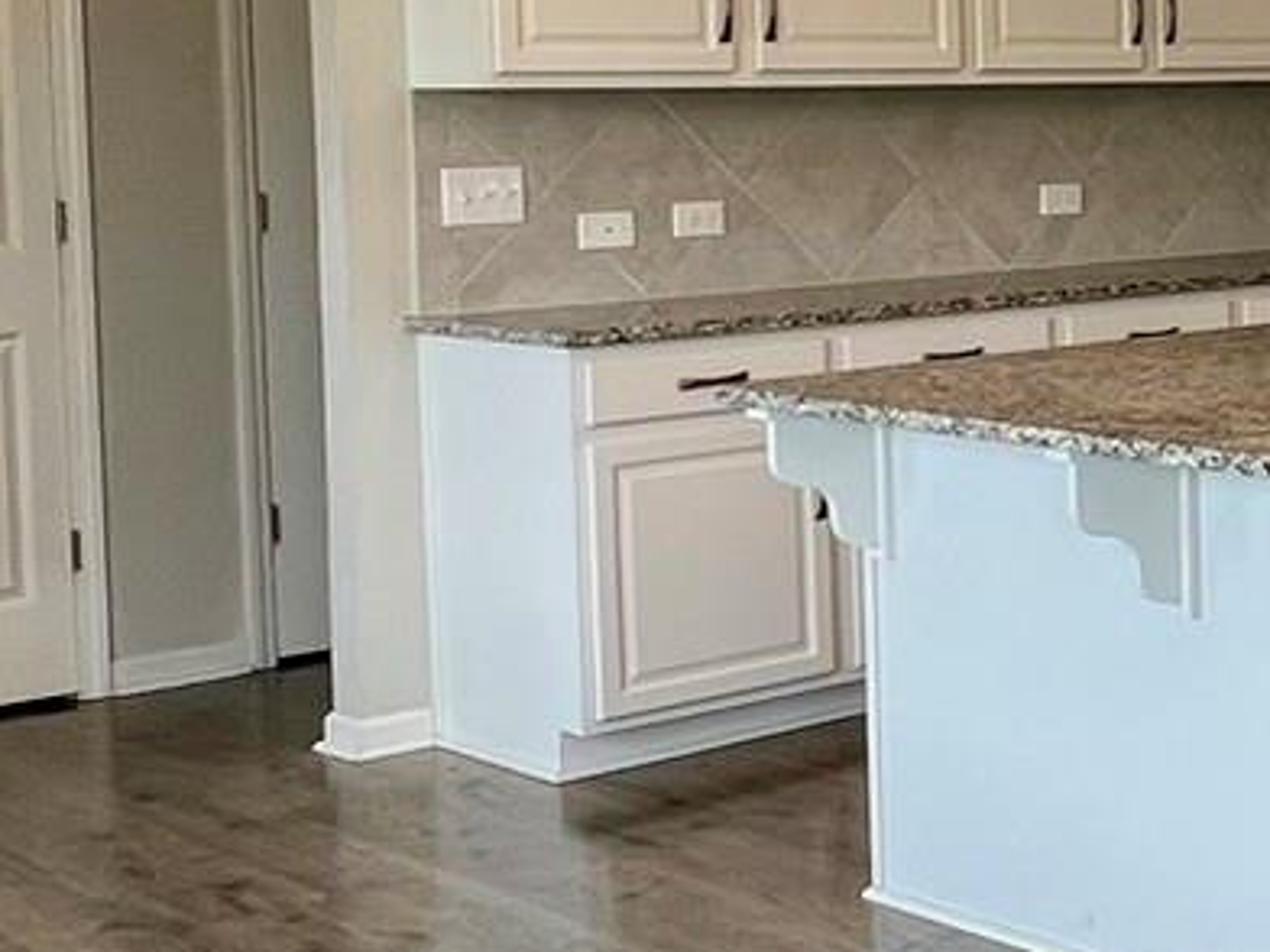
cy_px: 223
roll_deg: +0.4
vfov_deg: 21.4
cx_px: 1788
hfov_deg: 23.9
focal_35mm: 68
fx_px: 2495
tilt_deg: -4.5
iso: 64
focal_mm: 1.57
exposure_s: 1/120
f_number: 1.8
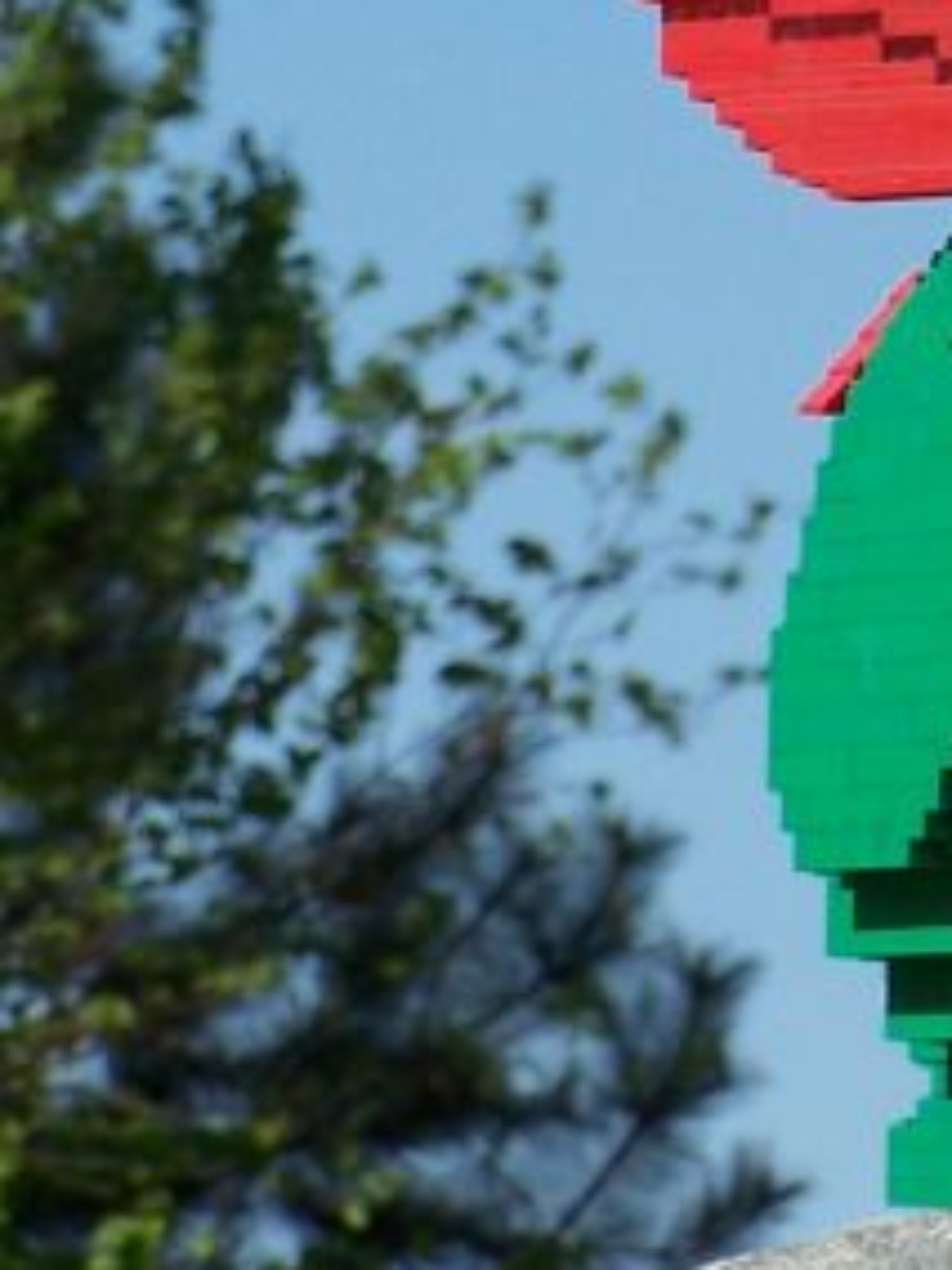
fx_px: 18408
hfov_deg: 3.0
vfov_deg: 3.9
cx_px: 1573
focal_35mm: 502
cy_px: -331
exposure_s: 1/750
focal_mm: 23.1
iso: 80
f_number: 4.5
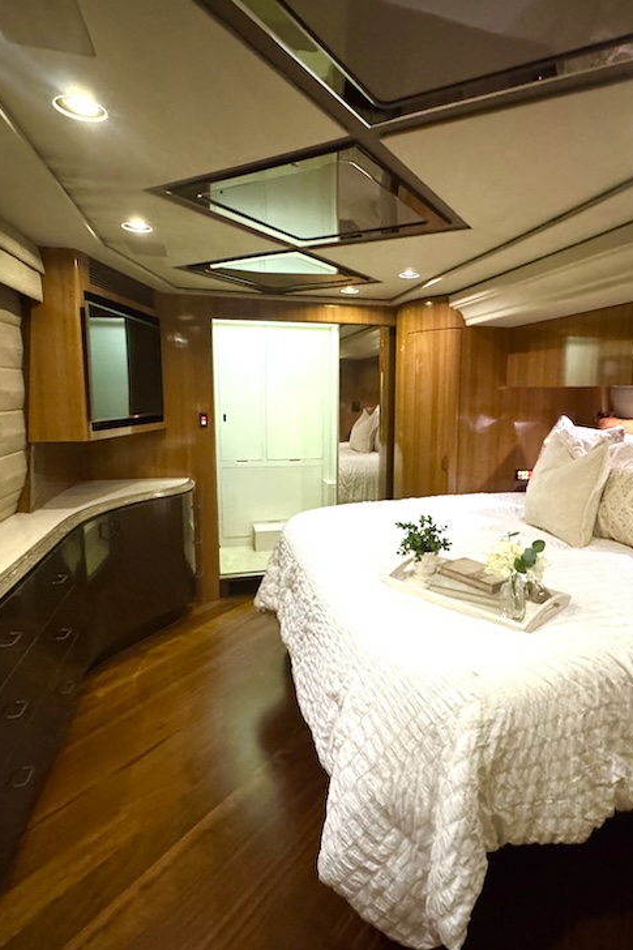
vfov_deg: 84.0
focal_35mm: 20
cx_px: 375
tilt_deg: -8.7
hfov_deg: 61.5
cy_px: 466
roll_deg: -0.7
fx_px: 528
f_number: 2.2
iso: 1000
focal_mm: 2.22
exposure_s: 1/60
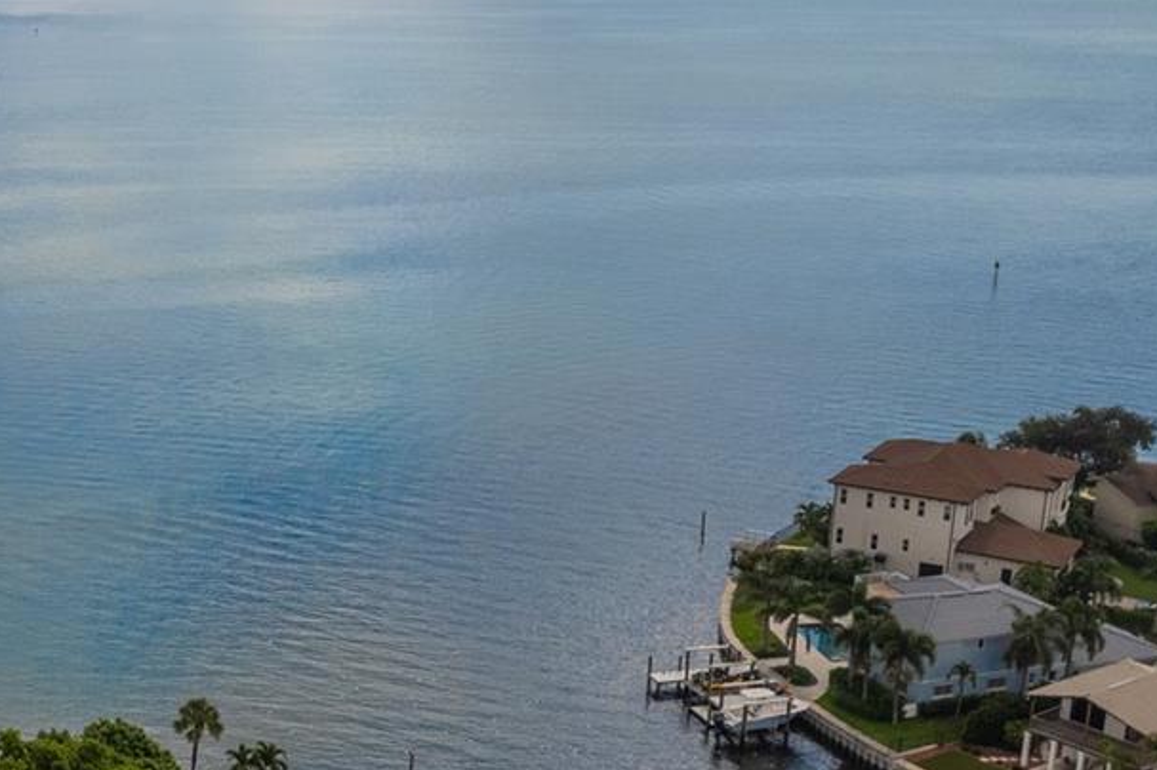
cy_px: 509
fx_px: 1863
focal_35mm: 58
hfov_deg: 32.0
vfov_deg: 23.3
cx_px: 23
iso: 100
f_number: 2.8
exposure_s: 1/3000
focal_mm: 8.38
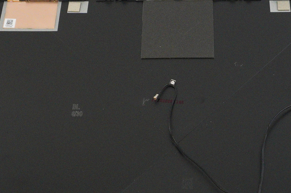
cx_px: 187
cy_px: 129
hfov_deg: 27.2
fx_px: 598
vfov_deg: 18.3
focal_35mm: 74
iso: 5000
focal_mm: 22
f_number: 5.6
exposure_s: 1/320
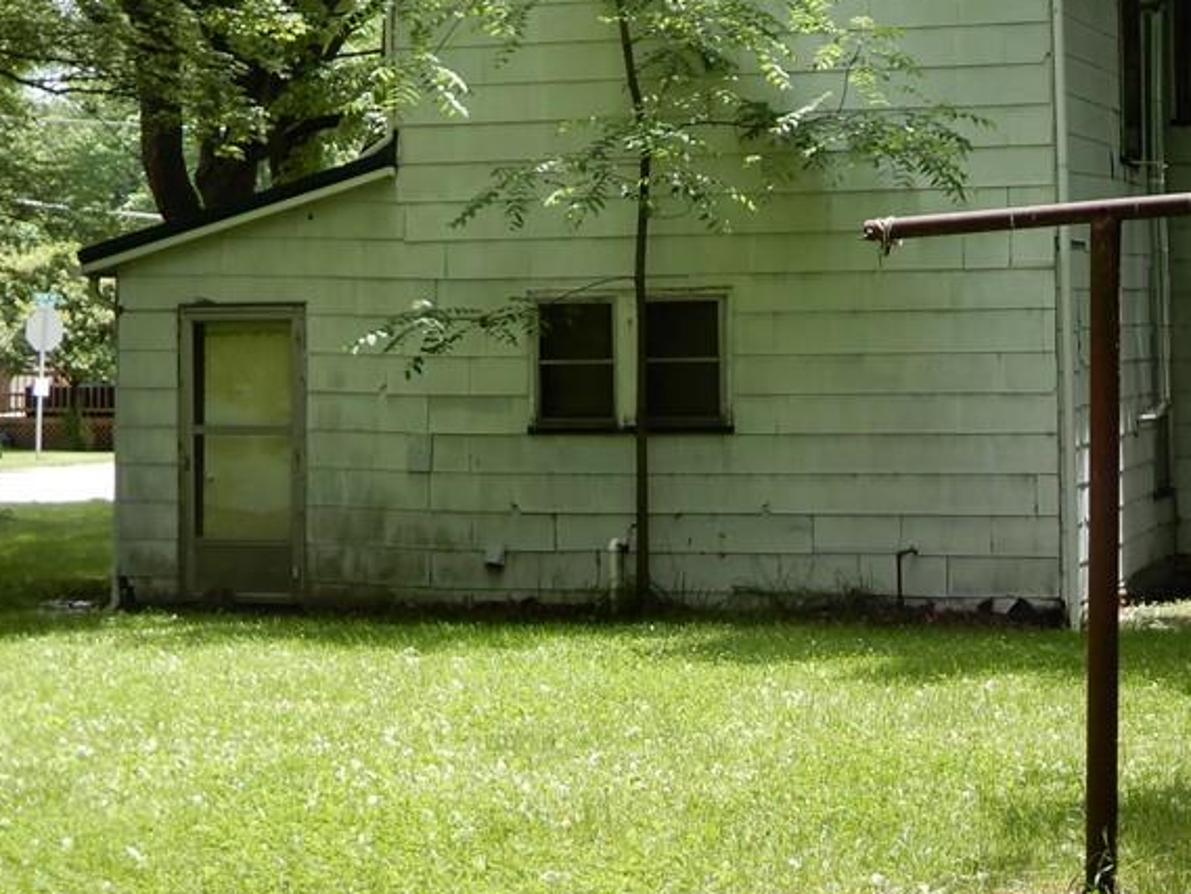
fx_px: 2787
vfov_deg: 18.2
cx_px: 973
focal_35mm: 81
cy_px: 454
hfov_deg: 23.7
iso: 80
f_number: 4
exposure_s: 1/200
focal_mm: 8
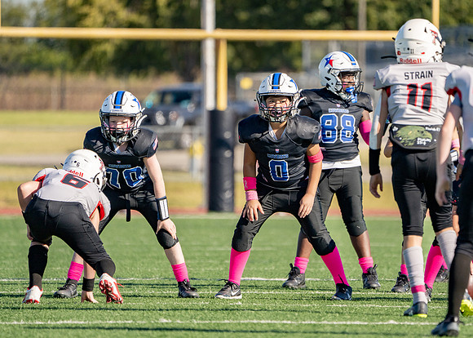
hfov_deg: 3.9
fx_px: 6918
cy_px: 170
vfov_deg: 2.8
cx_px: 296
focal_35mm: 515
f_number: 5.6
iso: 320
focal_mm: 400
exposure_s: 1/2000
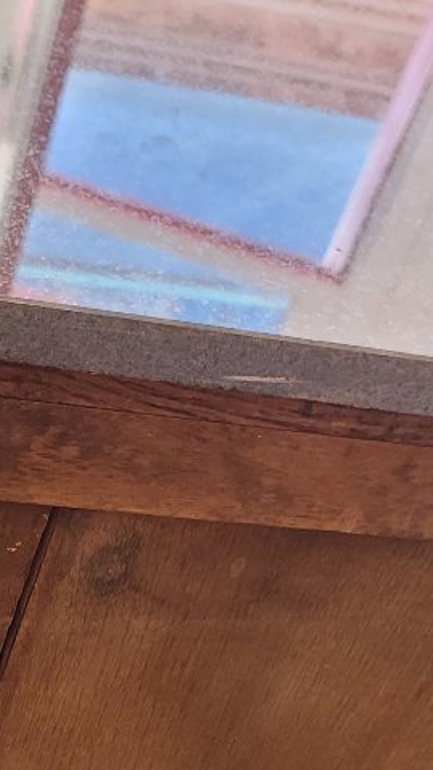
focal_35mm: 71
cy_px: 698
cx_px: 43
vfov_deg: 28.6
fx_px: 1451
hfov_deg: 16.7
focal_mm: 5.4
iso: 250
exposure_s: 1/50
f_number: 1.8
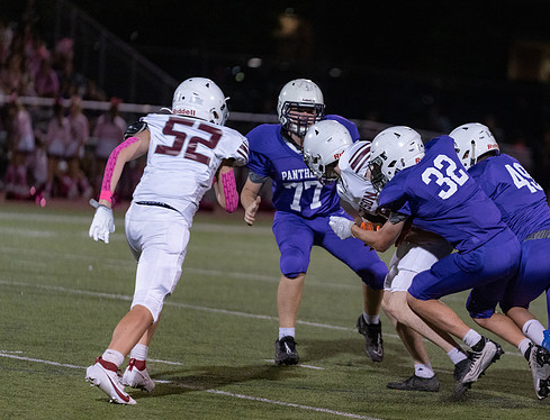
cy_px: 222
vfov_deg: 5.5
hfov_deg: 7.2
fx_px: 4369
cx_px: 381
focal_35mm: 273
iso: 3200
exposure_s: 1/1250
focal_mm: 200
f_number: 2.8
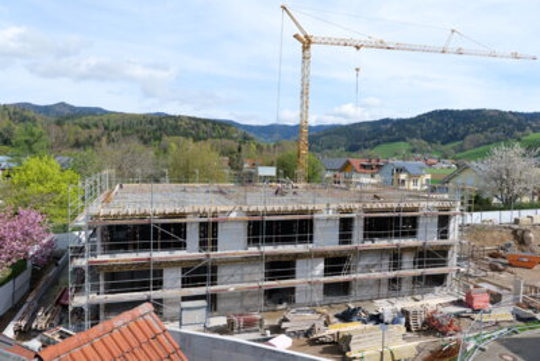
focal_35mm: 24
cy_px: 180
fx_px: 360
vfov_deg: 53.2
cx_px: 270
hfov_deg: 73.7
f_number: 7.1
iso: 100
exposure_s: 1/200
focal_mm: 24
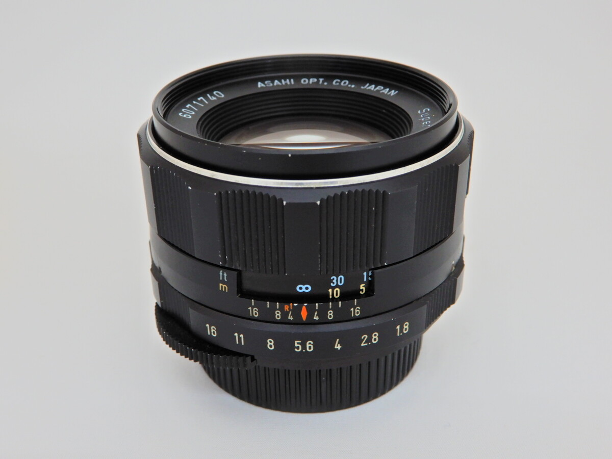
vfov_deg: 34.3
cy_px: 230
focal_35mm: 42
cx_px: 306
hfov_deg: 44.8
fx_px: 743
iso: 180
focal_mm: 7.5
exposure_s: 1/30
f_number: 4
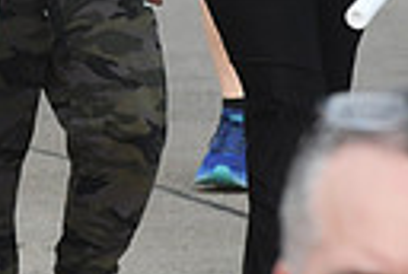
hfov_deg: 1.8
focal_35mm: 1118
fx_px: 12703
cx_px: -513
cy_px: -132
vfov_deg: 1.2
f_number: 9
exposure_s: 1/250
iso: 1250
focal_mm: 165
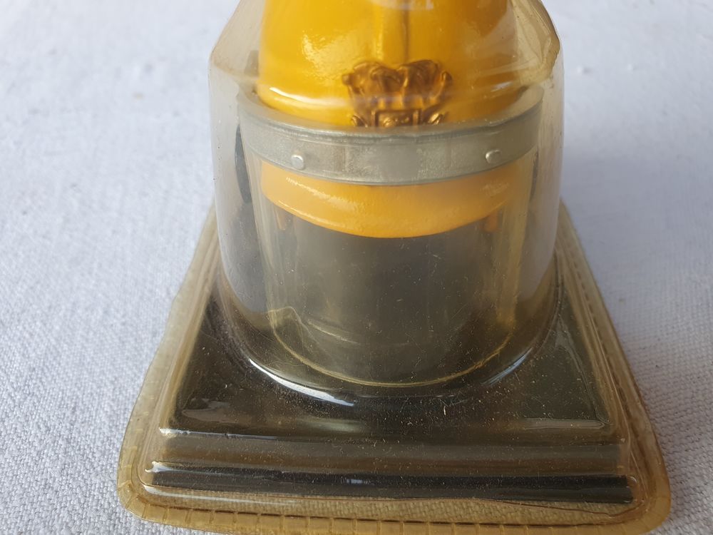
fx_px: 536
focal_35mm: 26
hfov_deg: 67.3
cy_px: 268
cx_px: 356
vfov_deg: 53.1
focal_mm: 4.32
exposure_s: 1/100
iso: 80
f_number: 2.4
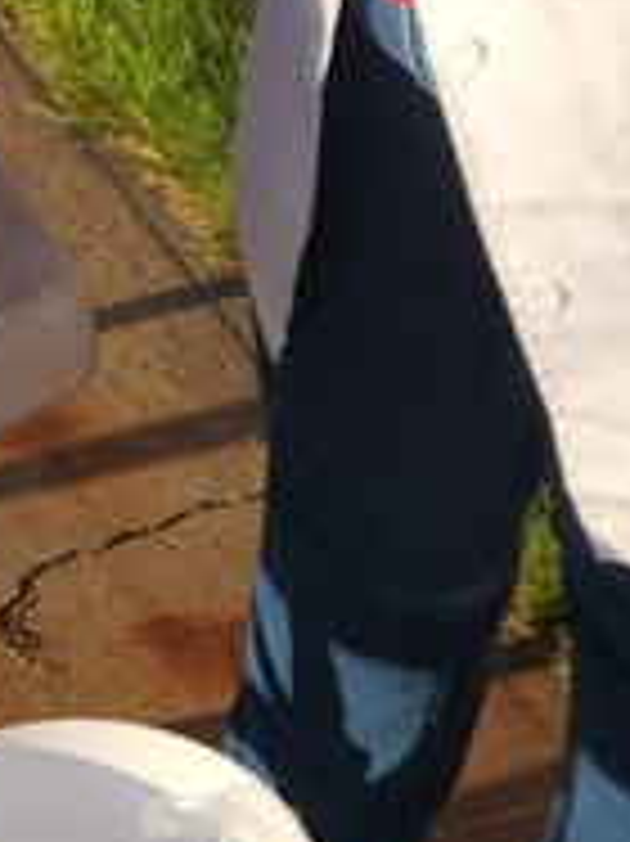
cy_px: -315
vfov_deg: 14.8
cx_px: -68
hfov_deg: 11.6
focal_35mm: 126
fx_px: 3061
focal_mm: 5.4
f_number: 1.8
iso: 20
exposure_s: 1/1286
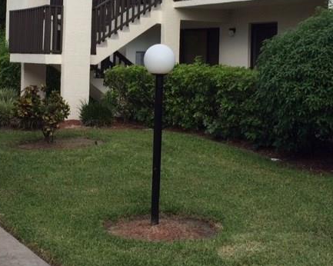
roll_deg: -0.6
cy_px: 42
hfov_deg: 28.1
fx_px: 660
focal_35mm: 67
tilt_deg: +0.6
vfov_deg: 22.4
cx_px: 99
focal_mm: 4.15
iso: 32
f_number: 2.2
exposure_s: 1/912
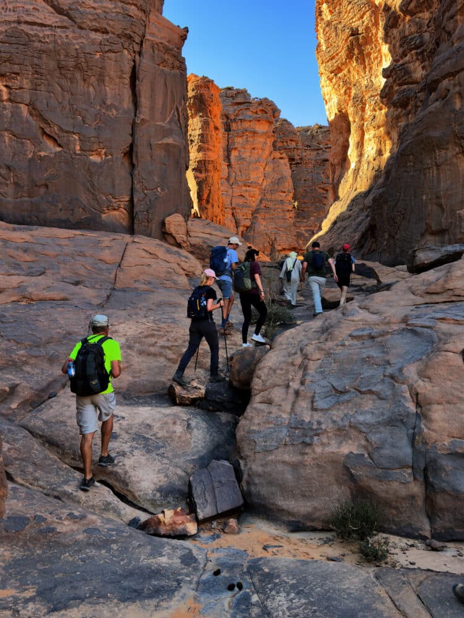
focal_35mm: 35
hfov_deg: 40.7
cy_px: 309
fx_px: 626
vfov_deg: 52.6
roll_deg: +0.3
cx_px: 232
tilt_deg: -0.4
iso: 80
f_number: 1.78
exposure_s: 1/432
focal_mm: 6.76
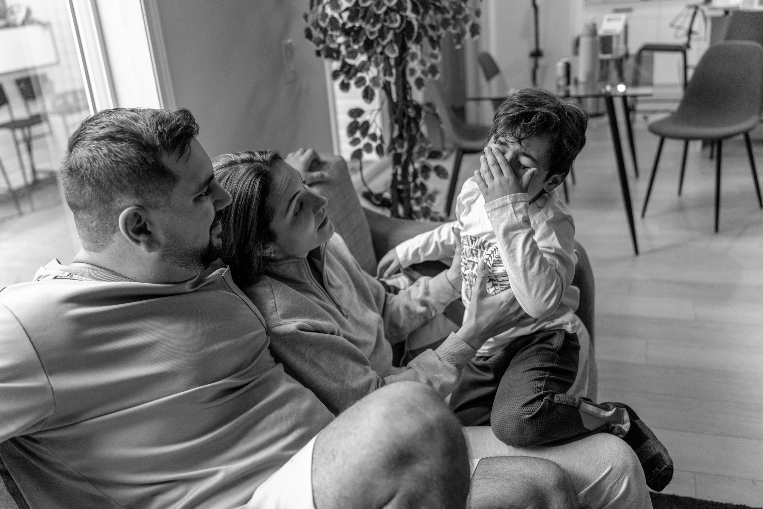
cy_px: 254
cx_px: 382
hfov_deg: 57.2
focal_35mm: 33
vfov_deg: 40.0
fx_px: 699
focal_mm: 33
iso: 1250
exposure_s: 1/400
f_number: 2.8
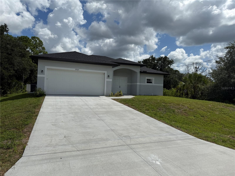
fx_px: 163
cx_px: 118
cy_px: 88
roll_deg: -3.3
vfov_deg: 56.8
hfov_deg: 71.6
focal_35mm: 24
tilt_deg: +3.8
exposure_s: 1/11905
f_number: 1.78
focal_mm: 6.76
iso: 80
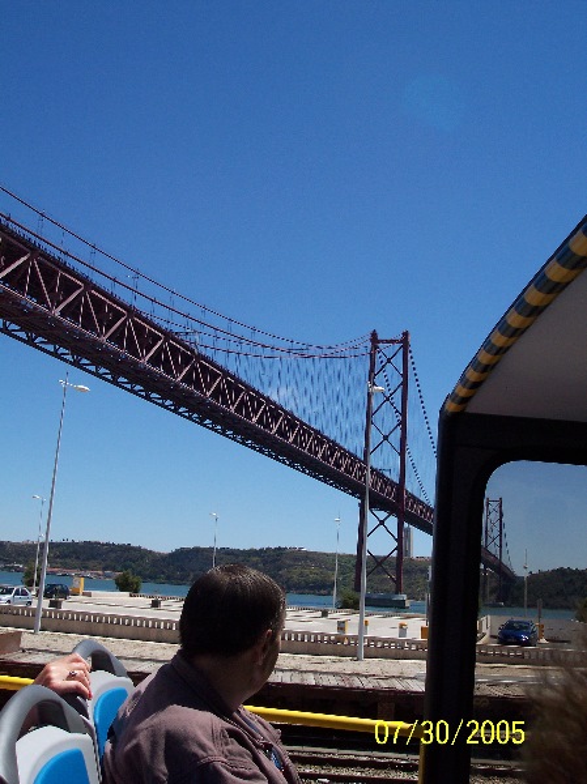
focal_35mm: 38
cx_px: 294
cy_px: 392
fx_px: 860
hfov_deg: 37.7
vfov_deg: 49.0
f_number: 4.8
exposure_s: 1/1000
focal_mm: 8
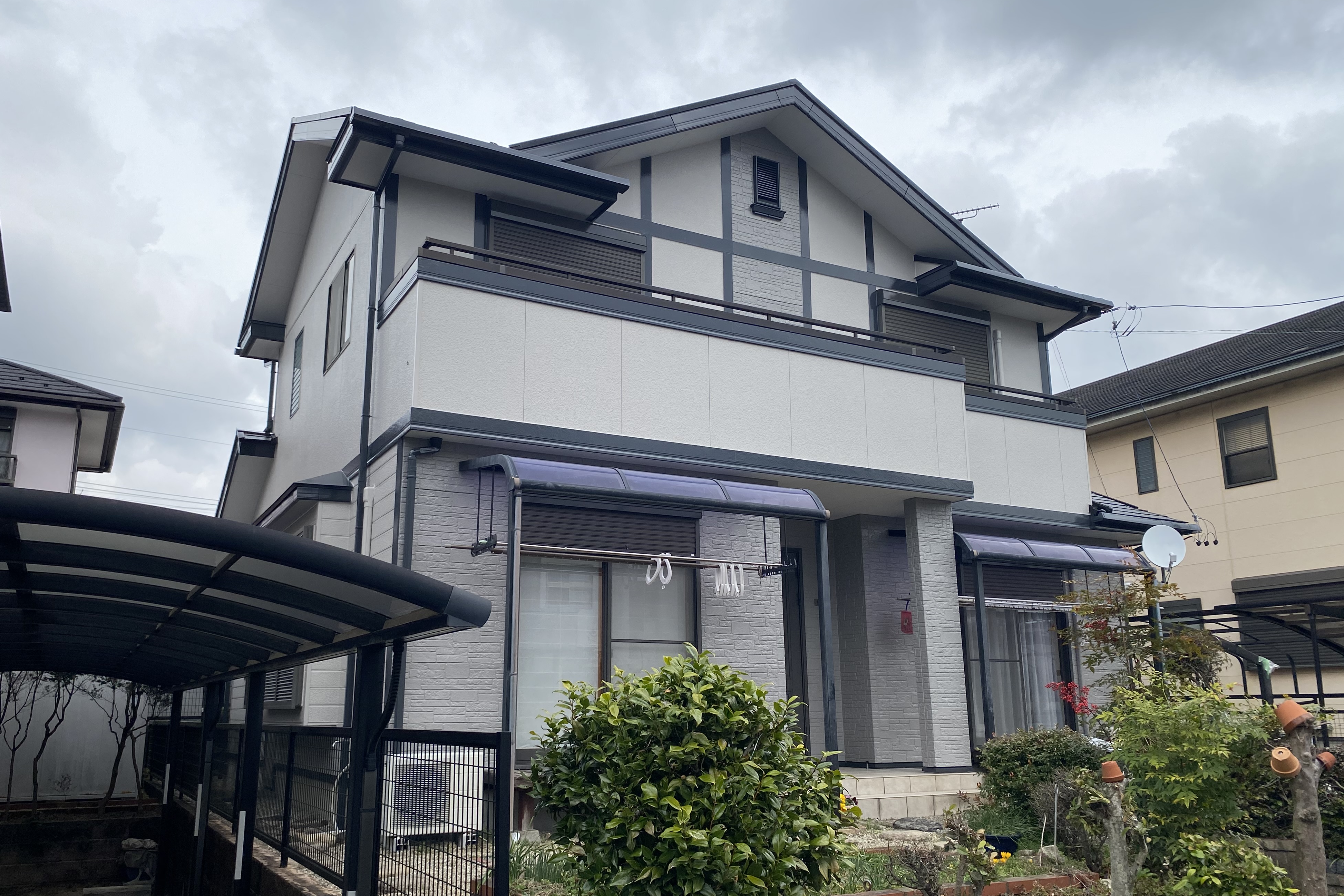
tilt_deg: +13.0
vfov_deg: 46.4
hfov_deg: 65.5
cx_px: 662
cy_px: 468
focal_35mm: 28
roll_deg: +0.3
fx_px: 1045
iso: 32
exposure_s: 1/2571
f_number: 1.8
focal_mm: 4.25
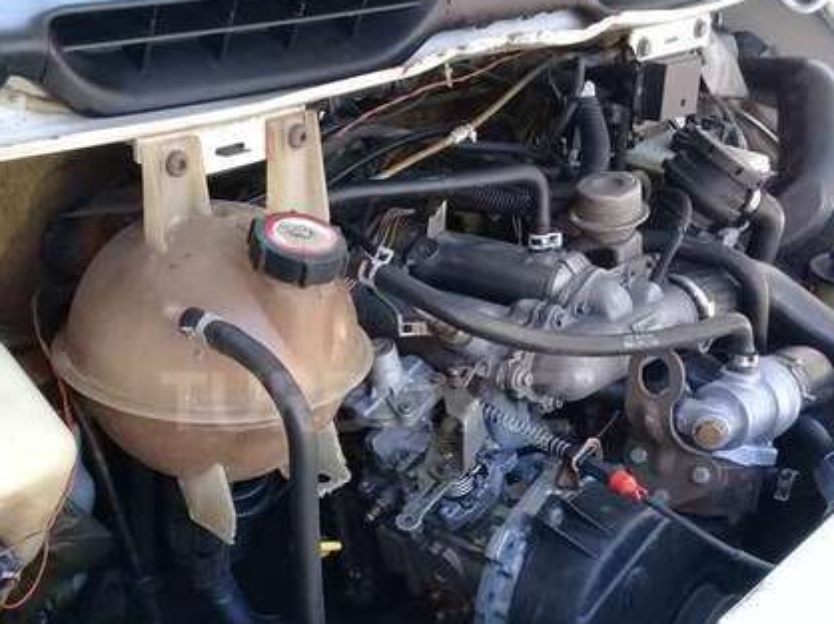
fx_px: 1180
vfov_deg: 29.5
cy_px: 402
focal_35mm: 49
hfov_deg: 38.9
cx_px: 365
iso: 64
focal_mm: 3.3
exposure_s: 1/50
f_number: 2.2
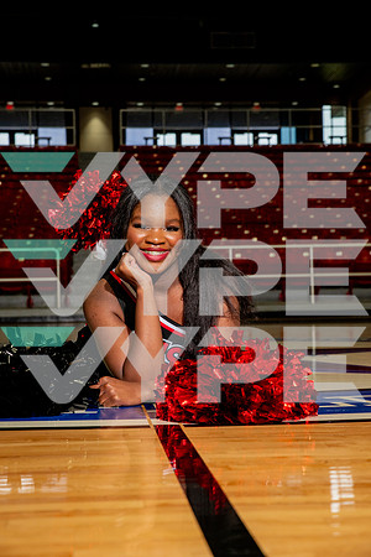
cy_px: 278
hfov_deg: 19.5
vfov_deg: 28.8
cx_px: 186
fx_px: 1082
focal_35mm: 70
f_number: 7.1
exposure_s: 1/320
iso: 800
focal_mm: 70
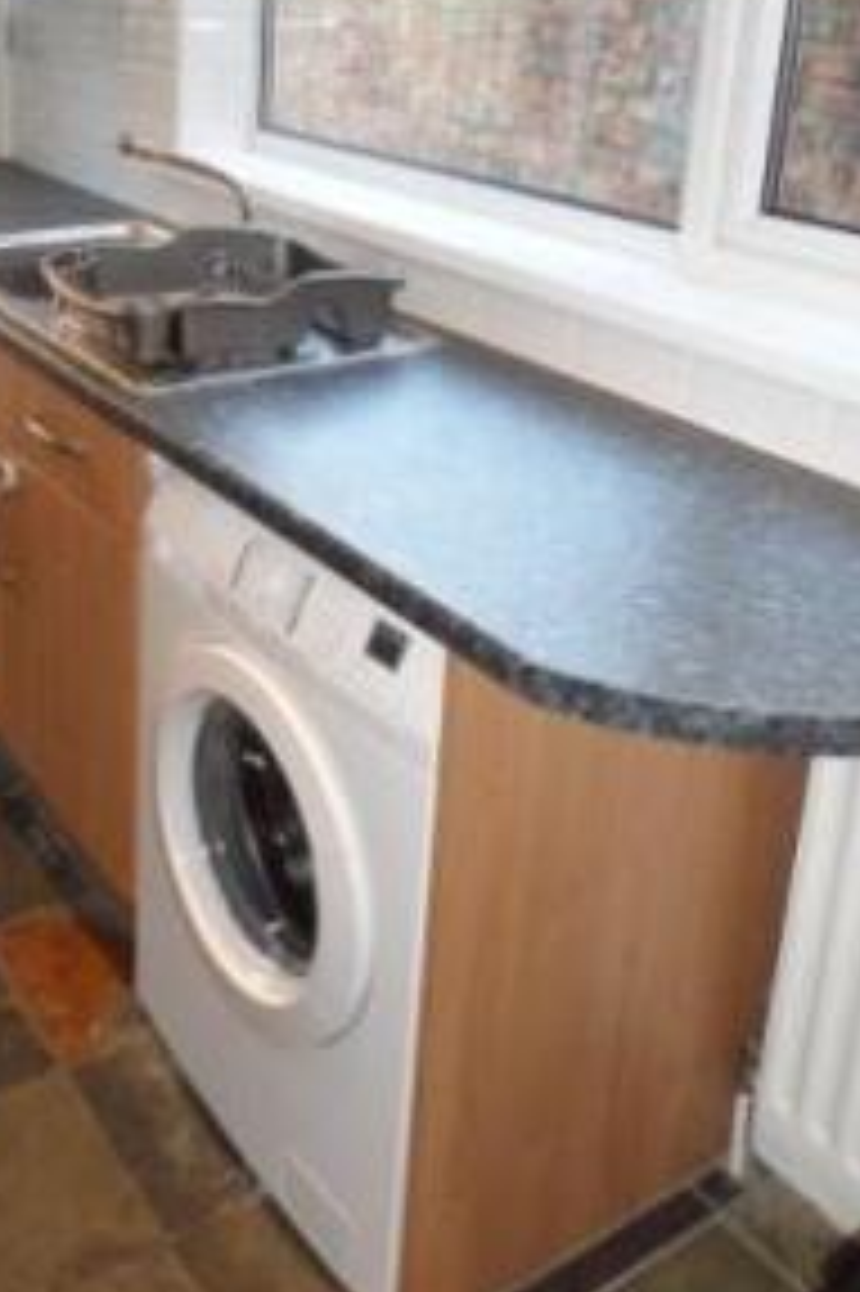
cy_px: 340
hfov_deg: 34.5
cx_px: 243
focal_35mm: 38
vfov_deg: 48.9
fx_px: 1363
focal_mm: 4.3
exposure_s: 1/20
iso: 120
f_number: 3.1
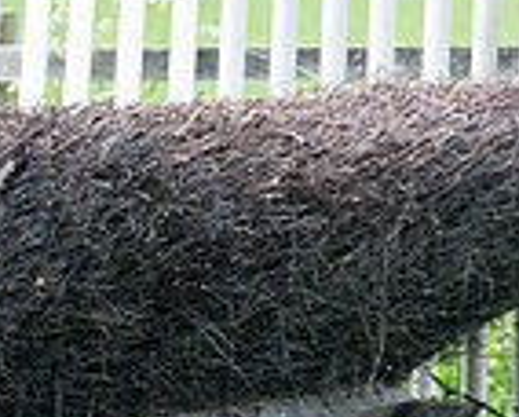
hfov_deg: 4.1
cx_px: -351
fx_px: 7260
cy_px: -51
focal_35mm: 472
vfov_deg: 3.3
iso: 400
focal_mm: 70
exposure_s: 1/1600
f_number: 2.8
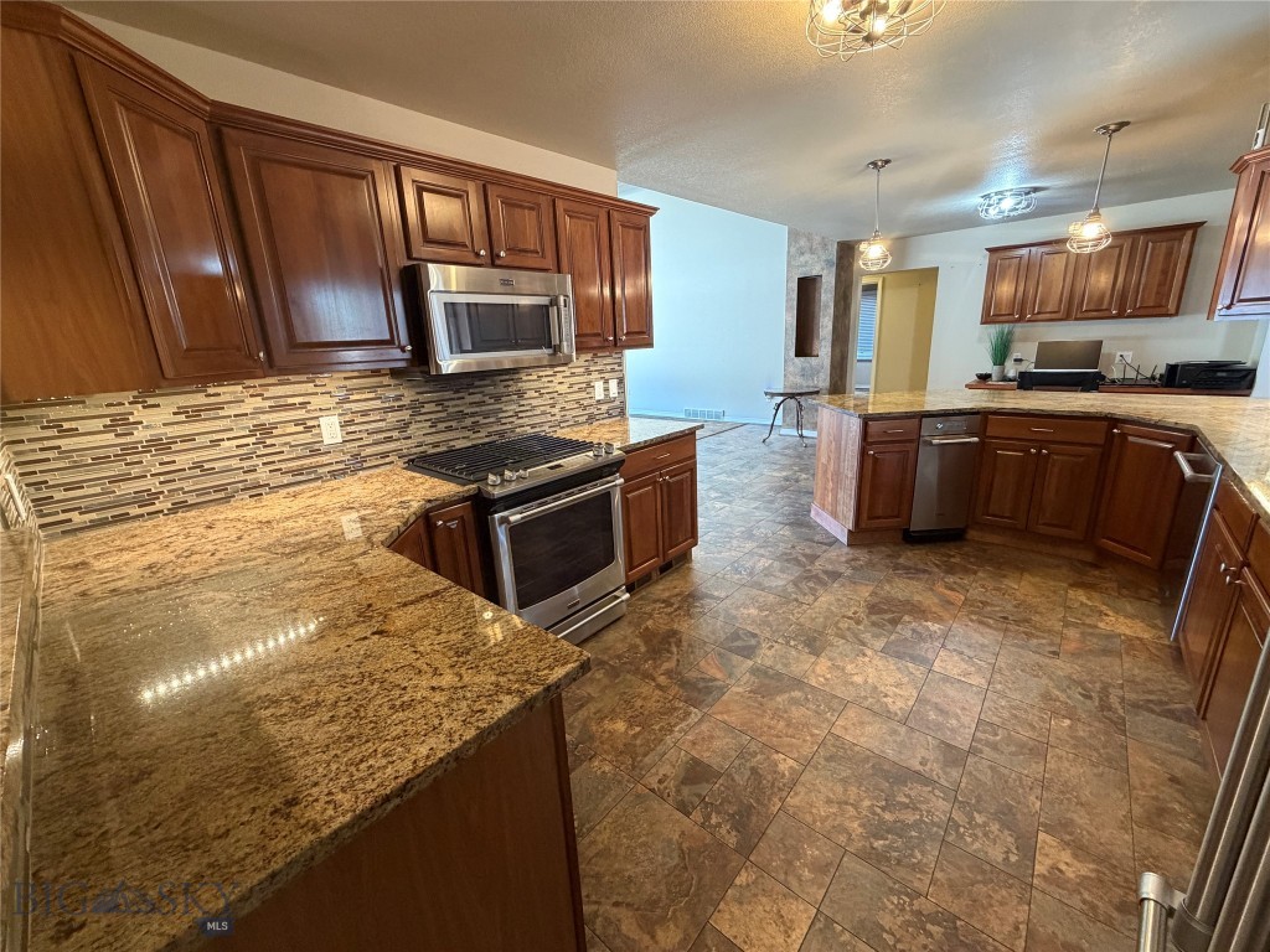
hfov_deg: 102.1
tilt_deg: -14.8
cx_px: 635
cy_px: 476
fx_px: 514
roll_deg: +3.0
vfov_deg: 85.7
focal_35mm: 14
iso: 500
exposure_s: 1/60
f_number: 2.2
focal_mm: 2.22
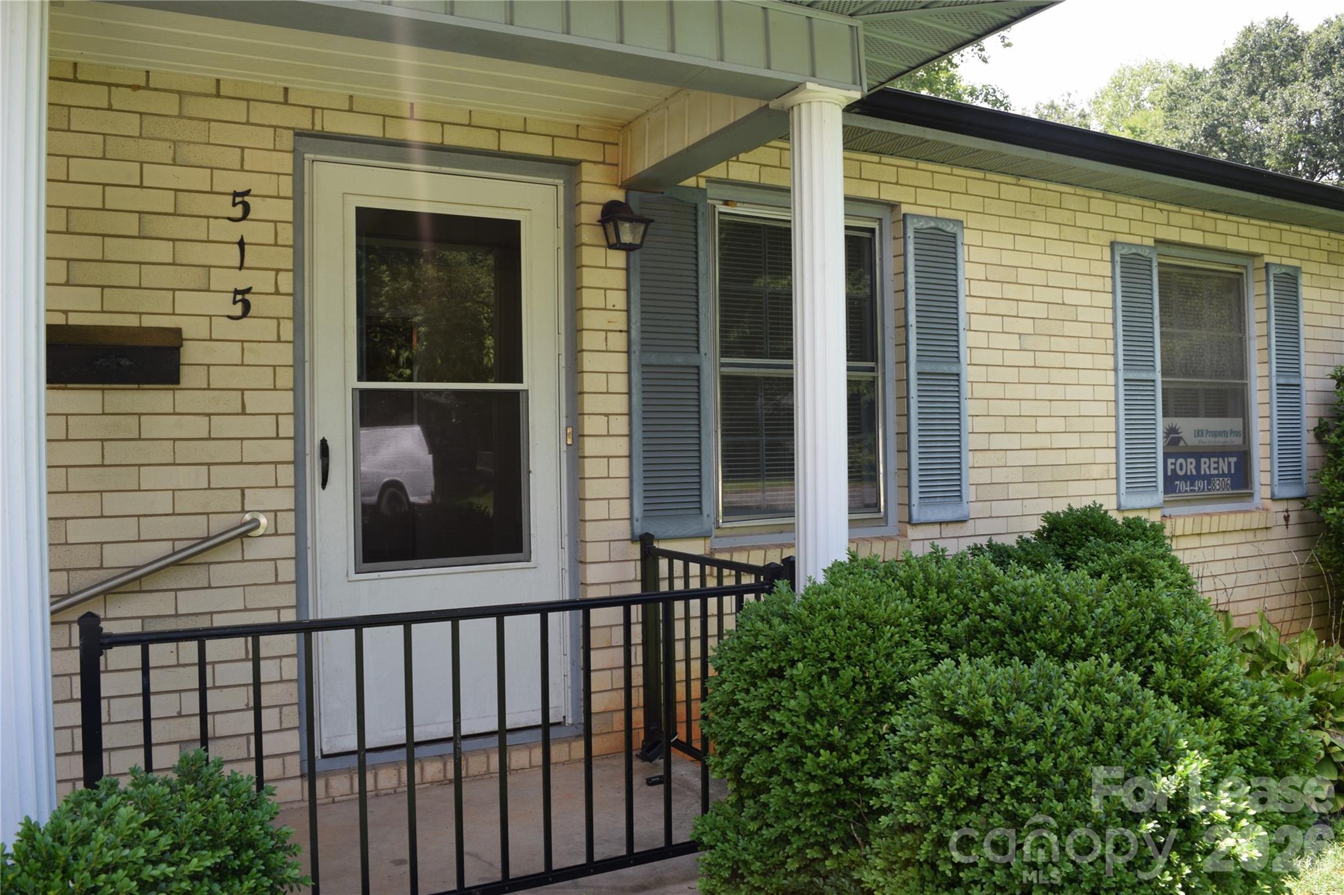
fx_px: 1008
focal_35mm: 27
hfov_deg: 67.4
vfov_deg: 47.9
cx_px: 672
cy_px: 448
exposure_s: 1/125
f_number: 5.6
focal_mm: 18
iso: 200
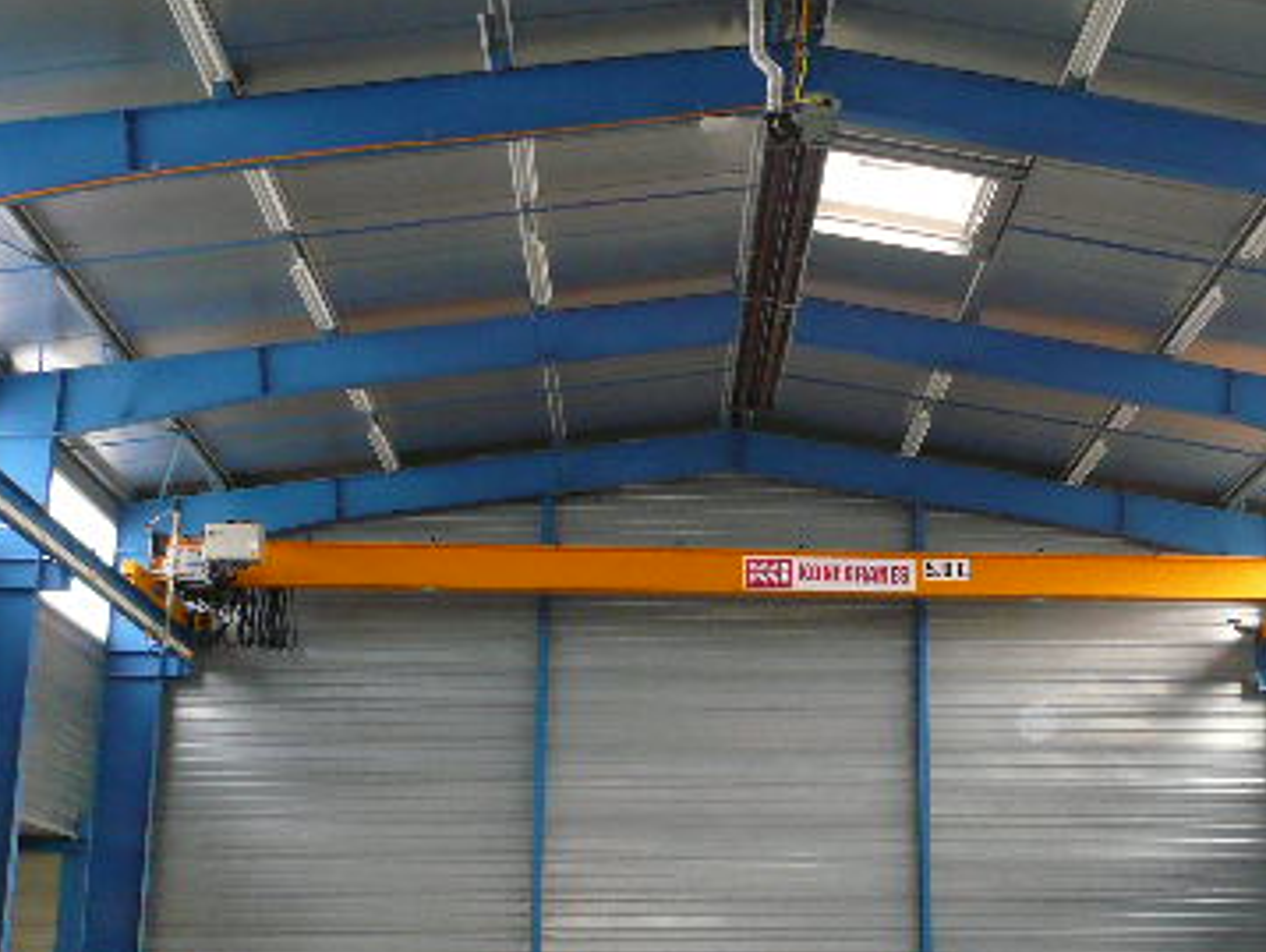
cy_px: 552
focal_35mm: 50
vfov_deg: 29.1
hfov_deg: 37.8
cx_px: 817
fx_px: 1830
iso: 200
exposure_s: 1/30
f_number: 2.8
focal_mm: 4.6
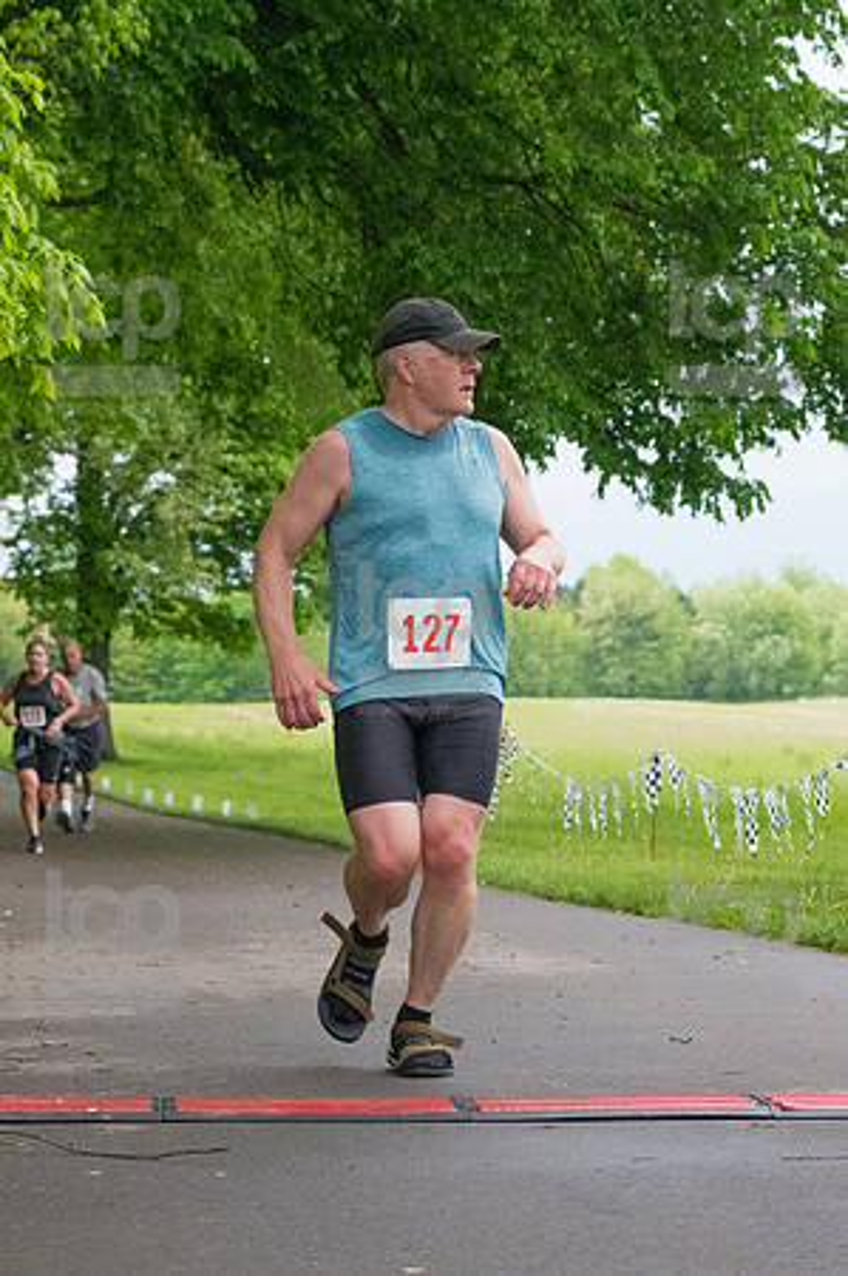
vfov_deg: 17.1
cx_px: 424
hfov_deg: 11.4
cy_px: 638
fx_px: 4249
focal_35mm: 120
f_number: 5.6
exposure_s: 1/1250
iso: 6400
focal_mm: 80
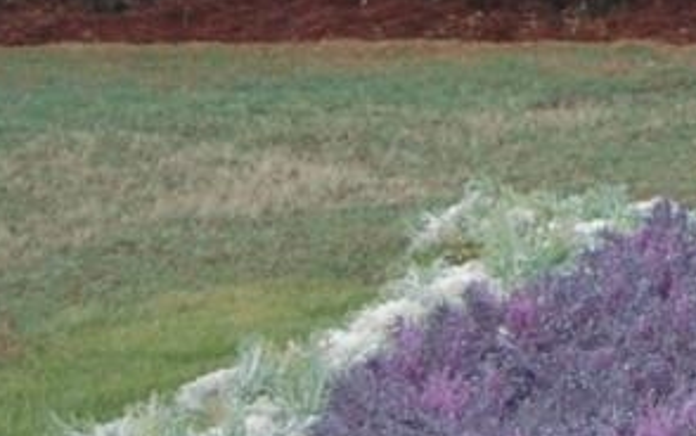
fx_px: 3852
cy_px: -645
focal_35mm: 203
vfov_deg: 6.2
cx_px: 1333
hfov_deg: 9.7
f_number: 4.2
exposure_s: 1/125
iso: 400
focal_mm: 26
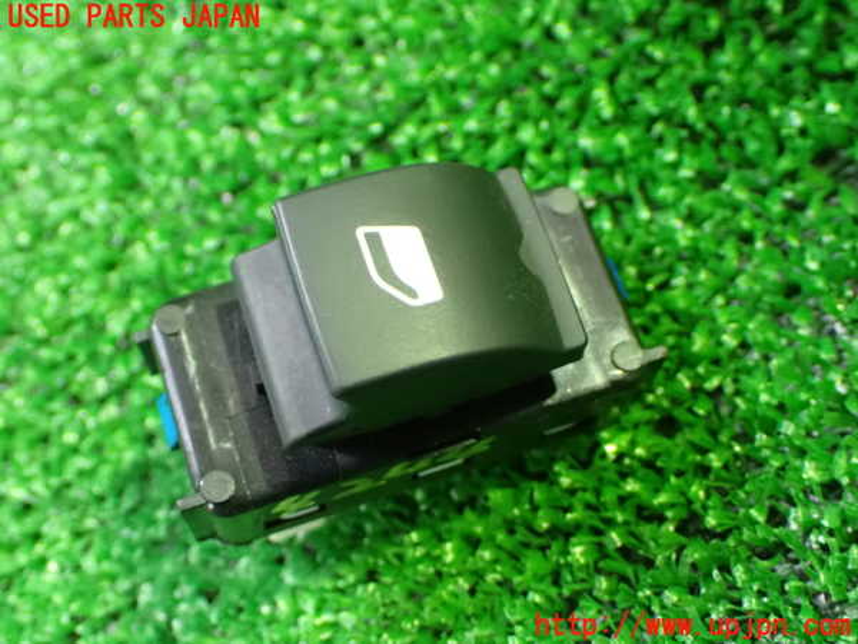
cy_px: 322
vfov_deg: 29.1
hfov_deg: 38.2
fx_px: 1239
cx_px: 429
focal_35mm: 50
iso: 1600
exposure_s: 1/30
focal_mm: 9.01
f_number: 3.2
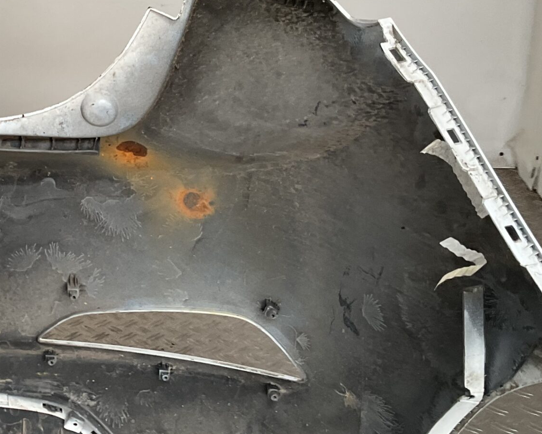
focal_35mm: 64
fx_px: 1027
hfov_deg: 28.7
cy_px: 263
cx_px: 82
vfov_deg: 23.8
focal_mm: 3
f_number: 1.8
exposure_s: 1/60
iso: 50
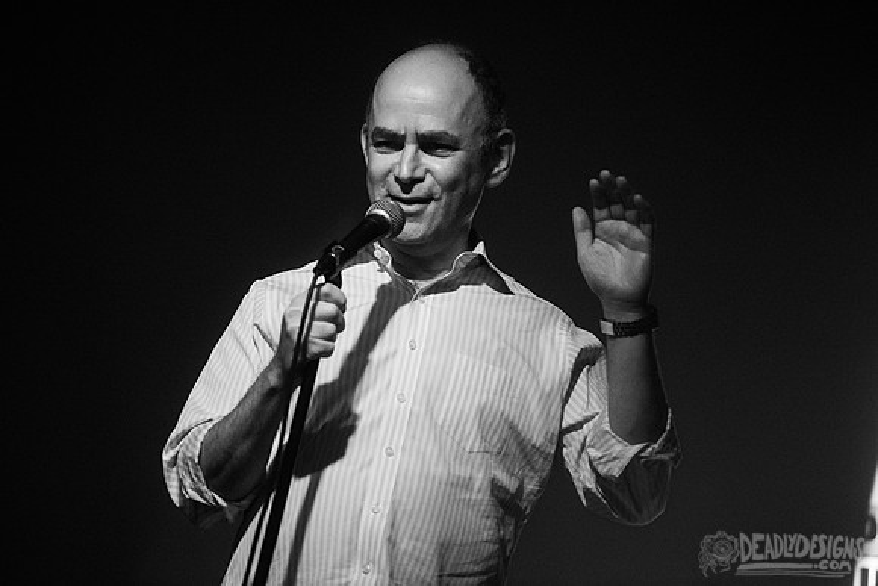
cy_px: 261
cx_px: 391
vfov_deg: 6.2
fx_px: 5415
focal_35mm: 222
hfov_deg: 9.3
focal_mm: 200
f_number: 3.2
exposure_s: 1/160
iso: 3200
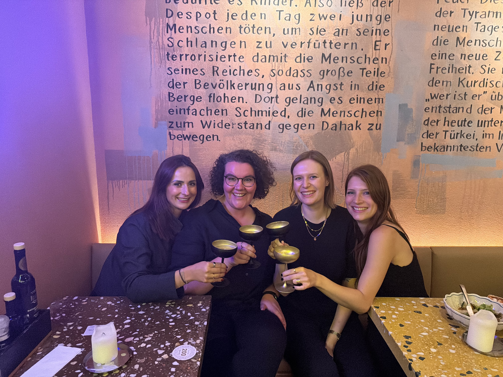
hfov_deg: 71.6
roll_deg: -1.3
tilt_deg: -9.8
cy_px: 188
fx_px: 349
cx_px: 252
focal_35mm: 24
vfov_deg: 56.8
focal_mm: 6.76
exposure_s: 1/115
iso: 2000
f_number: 1.78
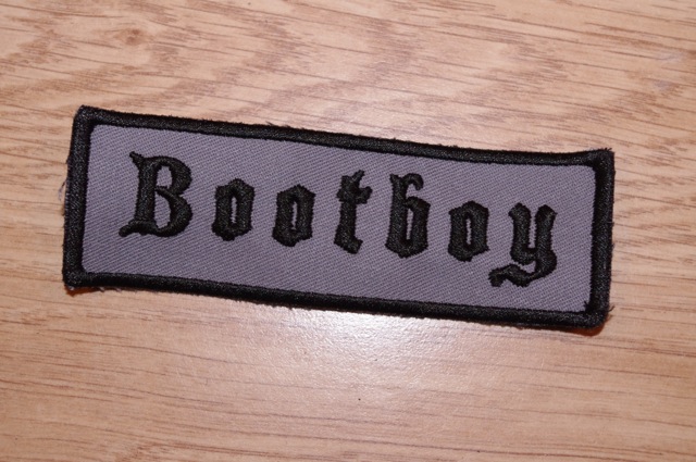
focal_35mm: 64
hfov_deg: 31.5
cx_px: 348
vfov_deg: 21.2
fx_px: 1236
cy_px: 231
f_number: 8
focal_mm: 42.5
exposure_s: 1/30
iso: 1600
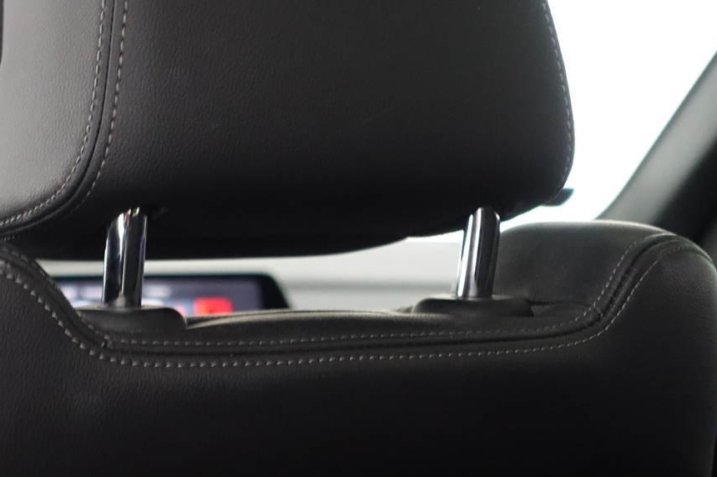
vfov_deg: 13.5
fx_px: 1991
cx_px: 197
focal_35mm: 100
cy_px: 444
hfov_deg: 20.3
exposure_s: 1/13
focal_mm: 19.29
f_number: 2.8
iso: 1000
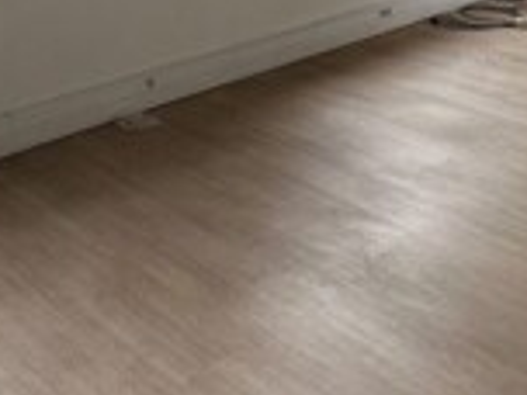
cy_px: -281
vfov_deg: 19.8
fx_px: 883
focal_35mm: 58
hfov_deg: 33.1
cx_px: 206
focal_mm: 2.22
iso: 40
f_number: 2.2
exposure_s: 1/109
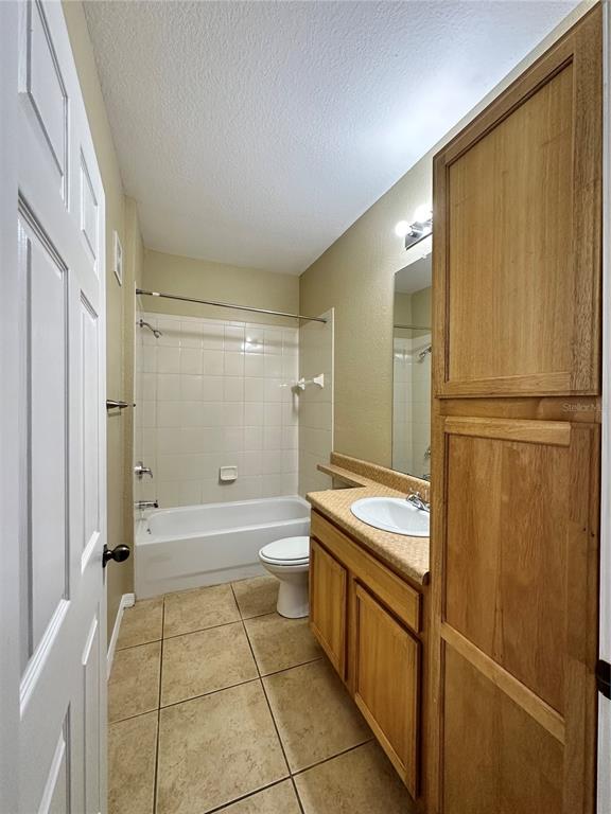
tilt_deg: -1.2
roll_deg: -0.9
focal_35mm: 14
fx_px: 329
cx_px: 306
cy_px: 407
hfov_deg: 85.7
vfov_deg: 102.1
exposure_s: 1/120
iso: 200
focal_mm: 2.22
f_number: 2.2
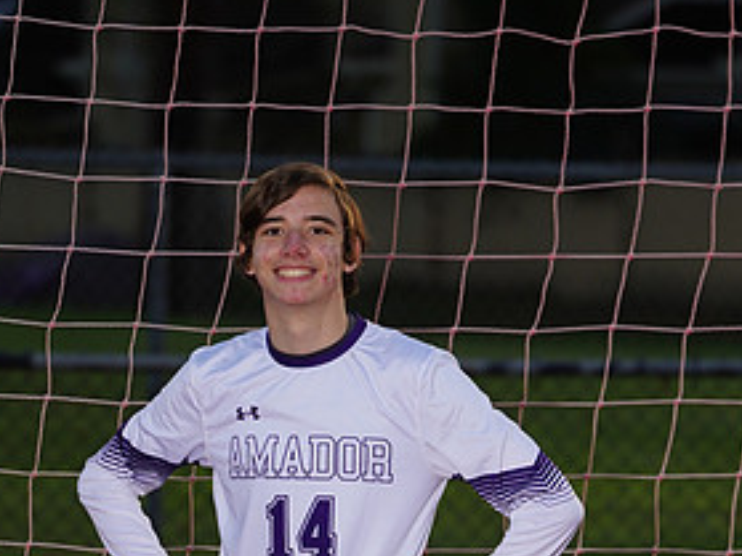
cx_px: 305
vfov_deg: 3.3
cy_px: 756
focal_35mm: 452
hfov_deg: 4.4
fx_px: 9685
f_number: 5.6
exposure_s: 1/250
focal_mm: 226
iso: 320
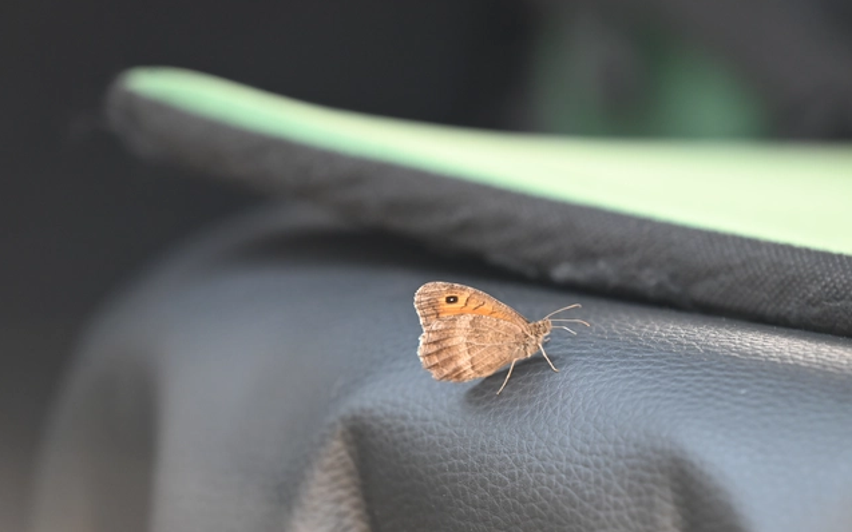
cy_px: 267
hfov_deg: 4.1
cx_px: 425
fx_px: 11887
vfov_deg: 2.6
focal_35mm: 512
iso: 1600
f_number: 5.6
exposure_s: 1/250
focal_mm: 500
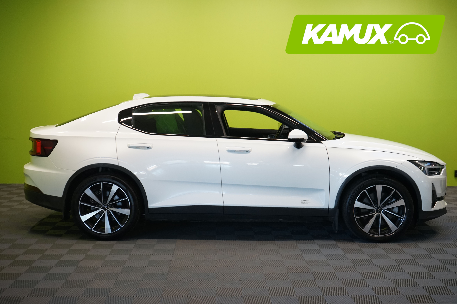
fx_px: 609
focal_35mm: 48
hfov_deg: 41.1
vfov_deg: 28.1
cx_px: 228
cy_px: 152
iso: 1600
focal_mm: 48
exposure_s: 1/30
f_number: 7.1
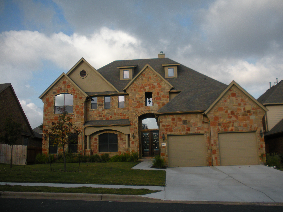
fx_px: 286
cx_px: 142
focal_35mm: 35
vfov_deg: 40.7
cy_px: 106
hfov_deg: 52.6
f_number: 3.5
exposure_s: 1/583
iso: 64
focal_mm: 6.3
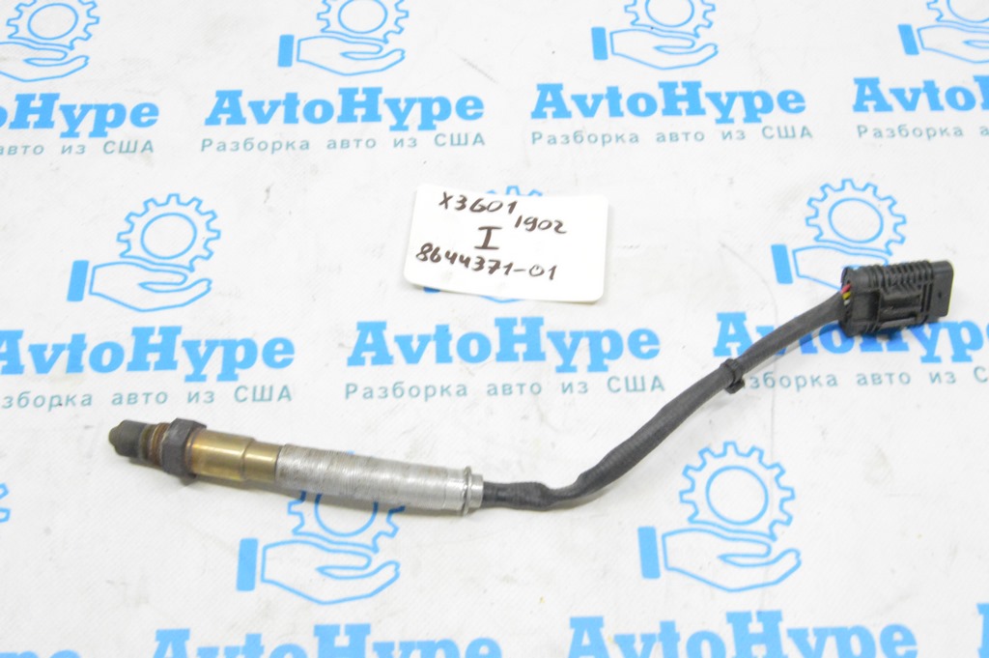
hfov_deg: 49.6
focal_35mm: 39
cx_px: 494
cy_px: 329
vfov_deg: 34.2
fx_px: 1071
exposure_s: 1/15
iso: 6400
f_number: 20
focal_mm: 26
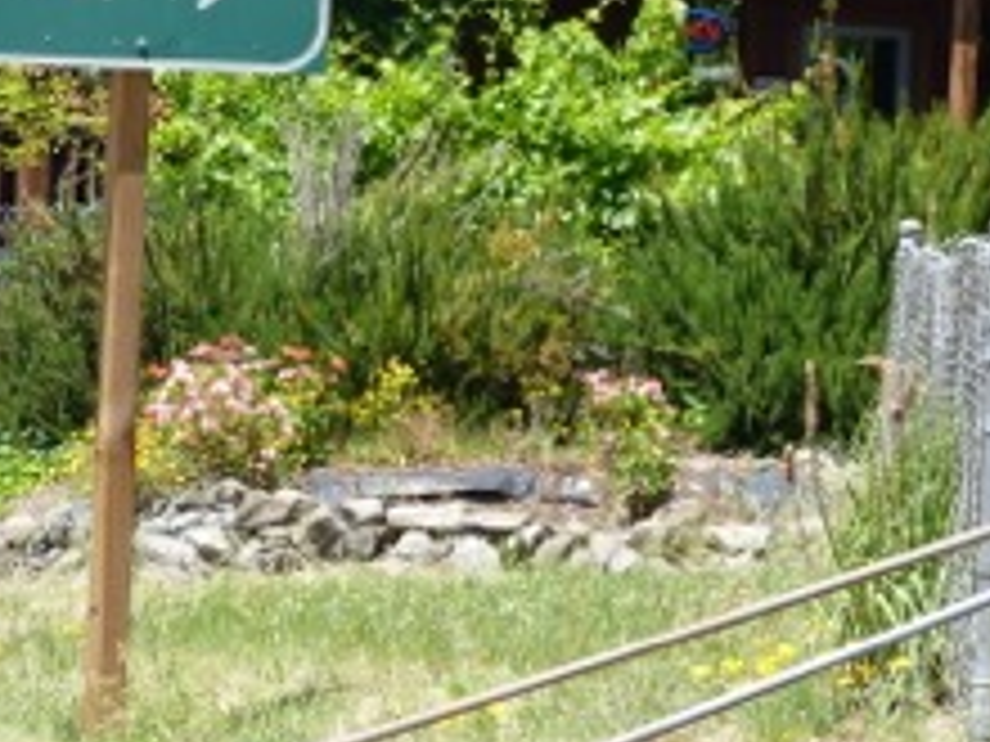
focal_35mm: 411
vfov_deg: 3.6
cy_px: -58
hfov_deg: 4.8
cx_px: 162
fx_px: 11754
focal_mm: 31.3
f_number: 4
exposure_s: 1/250
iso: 80
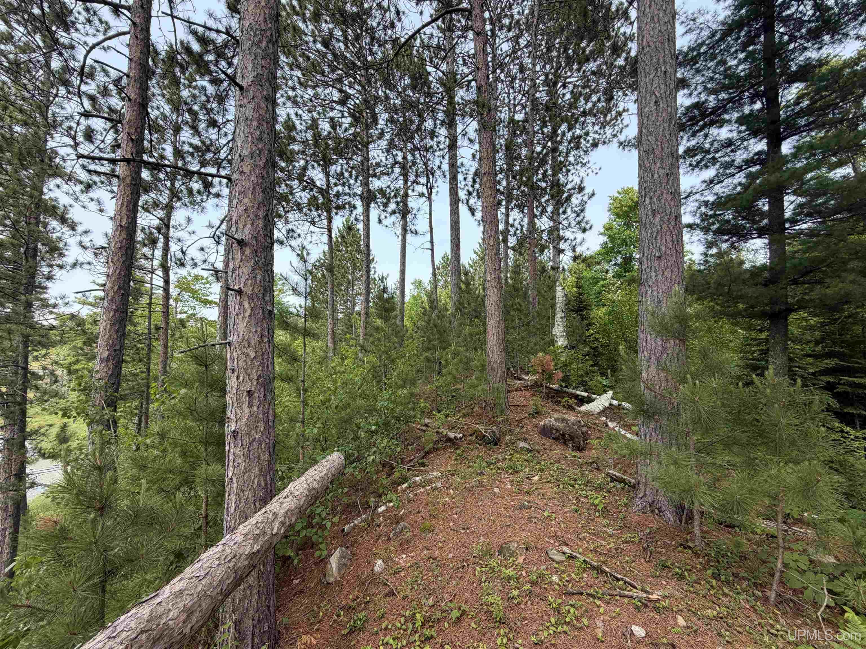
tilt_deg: +3.6
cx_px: 433
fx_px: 350
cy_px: 324
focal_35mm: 14
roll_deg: -1.2
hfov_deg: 102.1
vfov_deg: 85.7
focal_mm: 2.22
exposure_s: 1/408
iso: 50
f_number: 2.2
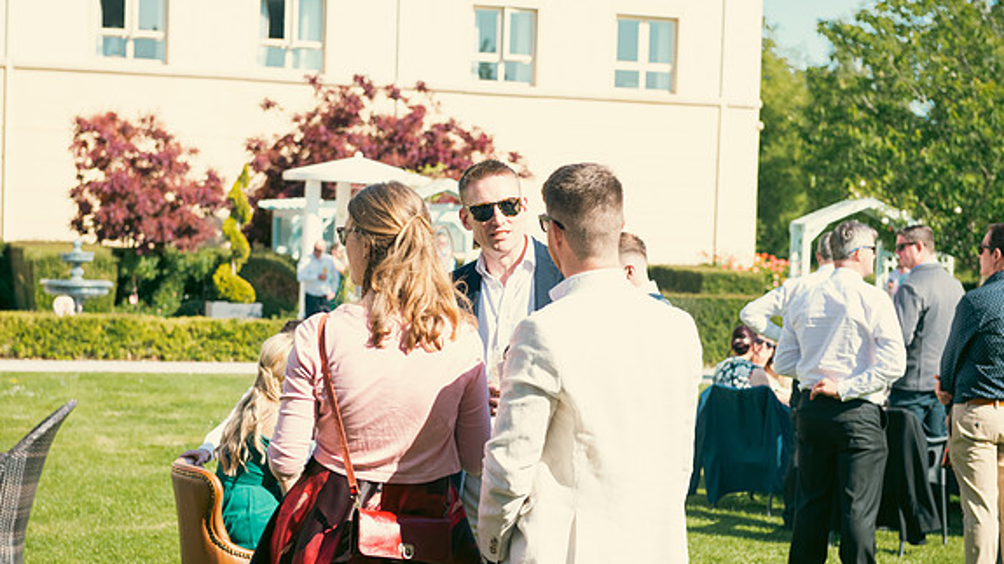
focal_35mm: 74
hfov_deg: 28.6
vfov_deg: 16.3
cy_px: 306
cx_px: 499
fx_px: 1969
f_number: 5
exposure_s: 1/640
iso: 200
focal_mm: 70
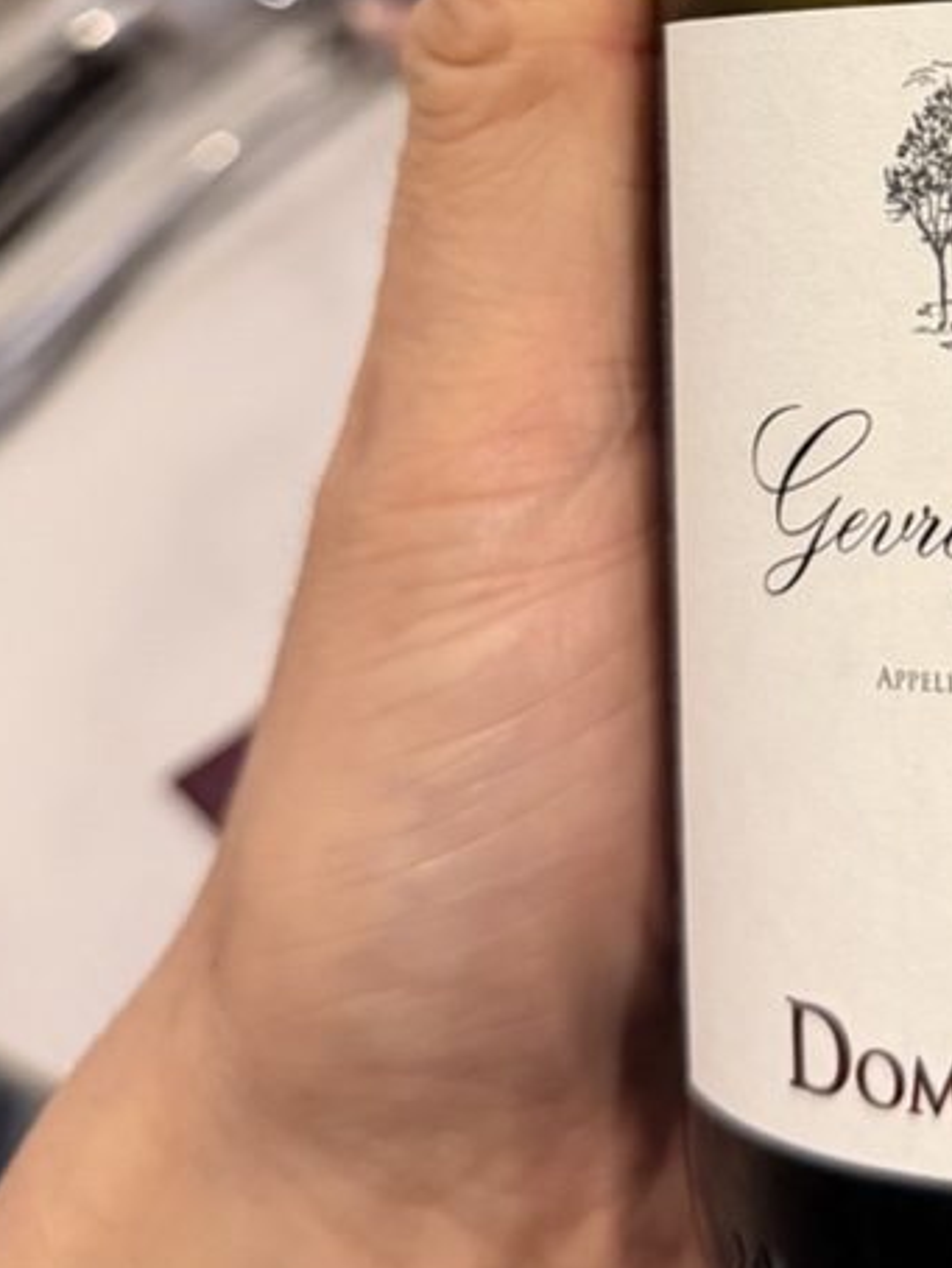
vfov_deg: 24.9
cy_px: -50
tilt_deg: -33.8
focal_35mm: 74
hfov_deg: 18.8
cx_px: 1161
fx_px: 2711
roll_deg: +6.4
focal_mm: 6.76
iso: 640
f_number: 1.78
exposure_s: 1/33
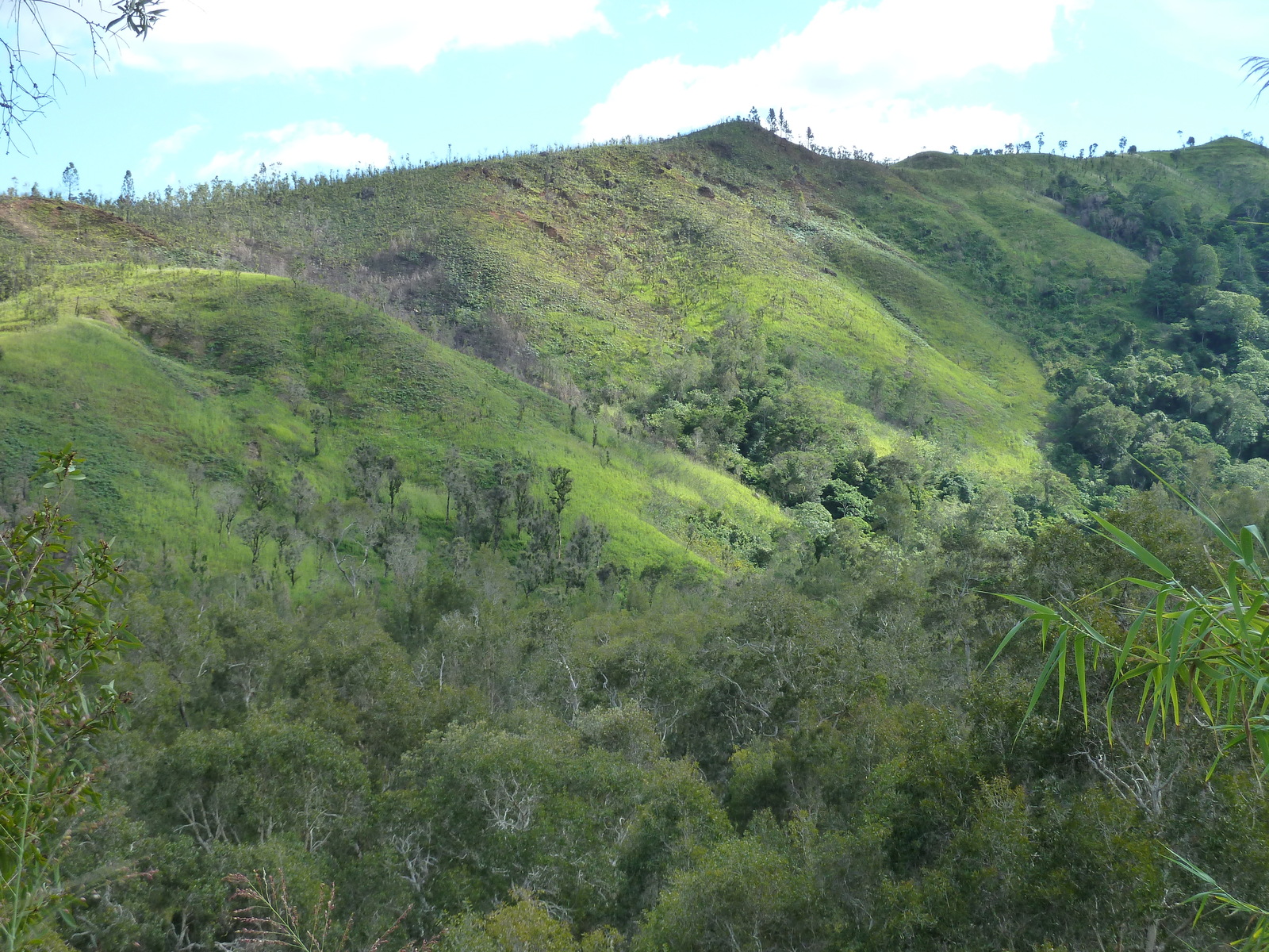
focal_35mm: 59
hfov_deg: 32.7
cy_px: 476
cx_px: 634
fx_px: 2163
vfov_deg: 24.8
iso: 125
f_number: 3.9
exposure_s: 1/200
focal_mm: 9.7
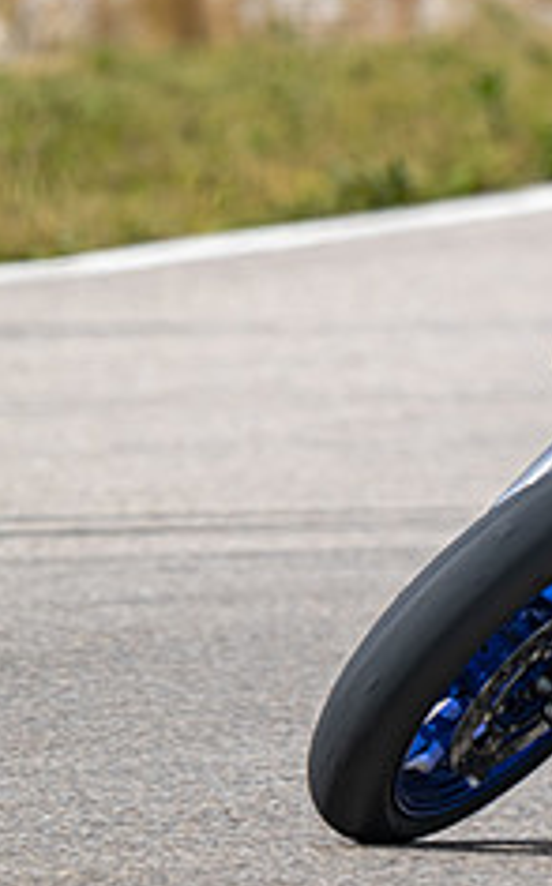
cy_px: 430
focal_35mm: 1668
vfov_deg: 1.3
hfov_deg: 0.8
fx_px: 40247
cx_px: 1046
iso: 200
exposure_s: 1/1250
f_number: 6.3
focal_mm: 600
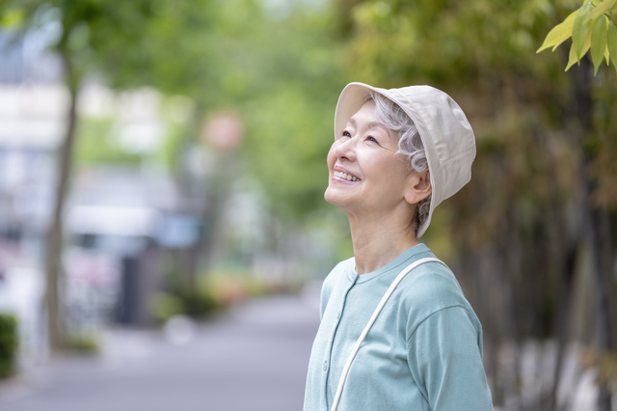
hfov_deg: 14.6
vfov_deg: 9.7
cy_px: 206
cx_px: 308
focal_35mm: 141
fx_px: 2415
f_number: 2.8
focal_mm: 141
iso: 160
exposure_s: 1/500
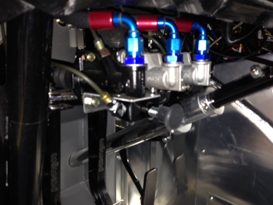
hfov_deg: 55.4
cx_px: 136
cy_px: 102
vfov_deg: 42.9
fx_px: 260
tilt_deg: -10.7
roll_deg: -0.4
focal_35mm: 33
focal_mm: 4.12
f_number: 2.4
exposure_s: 1/20
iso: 64
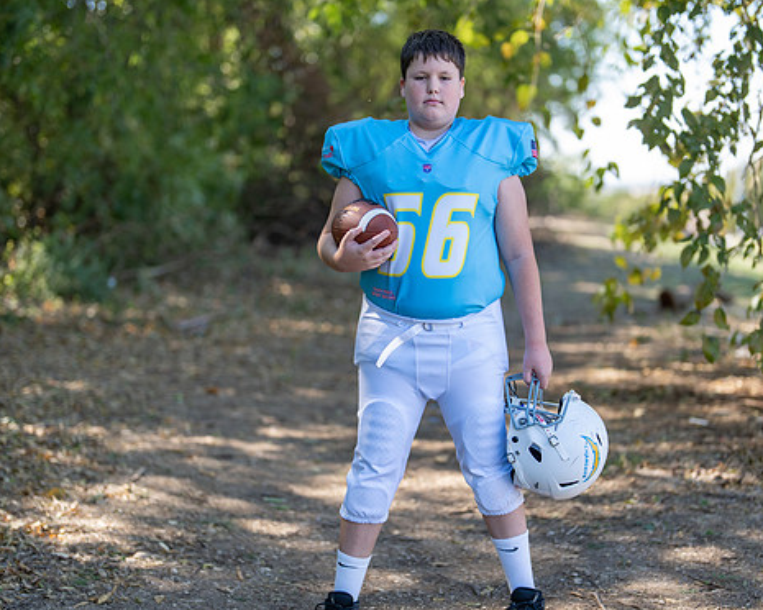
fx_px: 1603
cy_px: 326
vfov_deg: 21.6
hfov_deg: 26.7
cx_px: 434
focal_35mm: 71
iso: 100
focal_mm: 50
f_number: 1.2
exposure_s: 1/1250
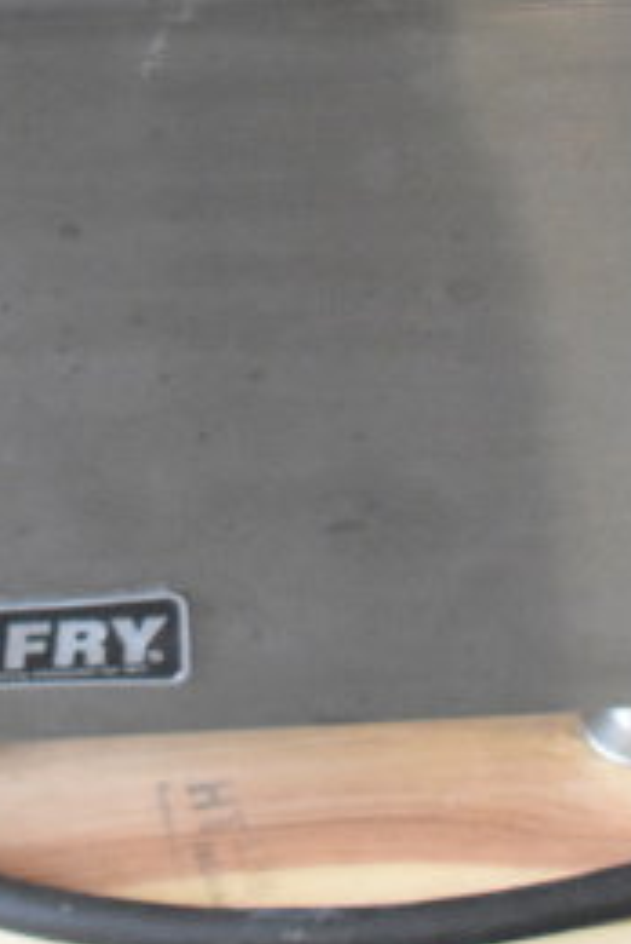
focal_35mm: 116
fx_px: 3042
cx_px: 435
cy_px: -434
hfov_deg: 11.8
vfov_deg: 16.2
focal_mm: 22
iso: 6400
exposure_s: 1/125
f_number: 5.6
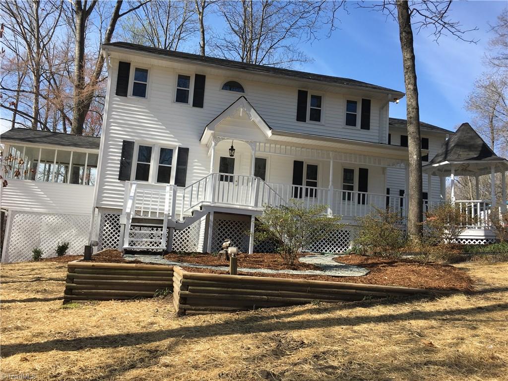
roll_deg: -3.1
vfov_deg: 48.2
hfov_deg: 61.7
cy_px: 190
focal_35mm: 29
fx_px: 426
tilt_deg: +7.2
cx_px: 254
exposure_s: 1/986
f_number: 2.2
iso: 25
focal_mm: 4.15
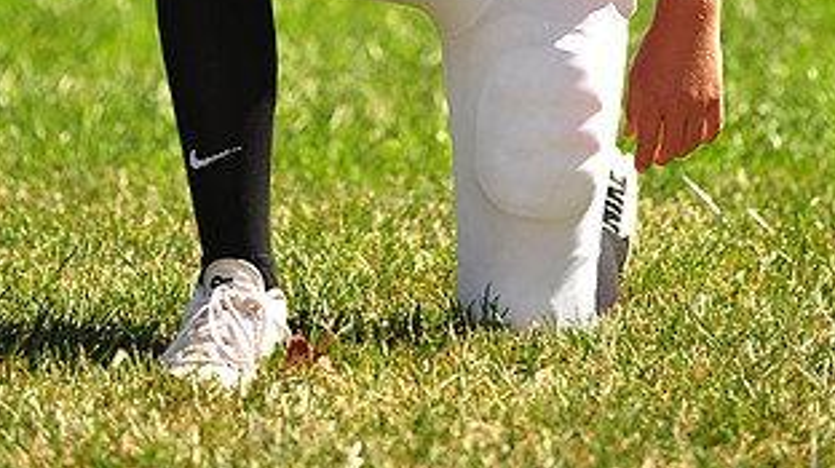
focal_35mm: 341
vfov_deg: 3.5
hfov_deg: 6.3
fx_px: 7545
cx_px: 418
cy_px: -206
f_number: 4.5
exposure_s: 1/400
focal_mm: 175
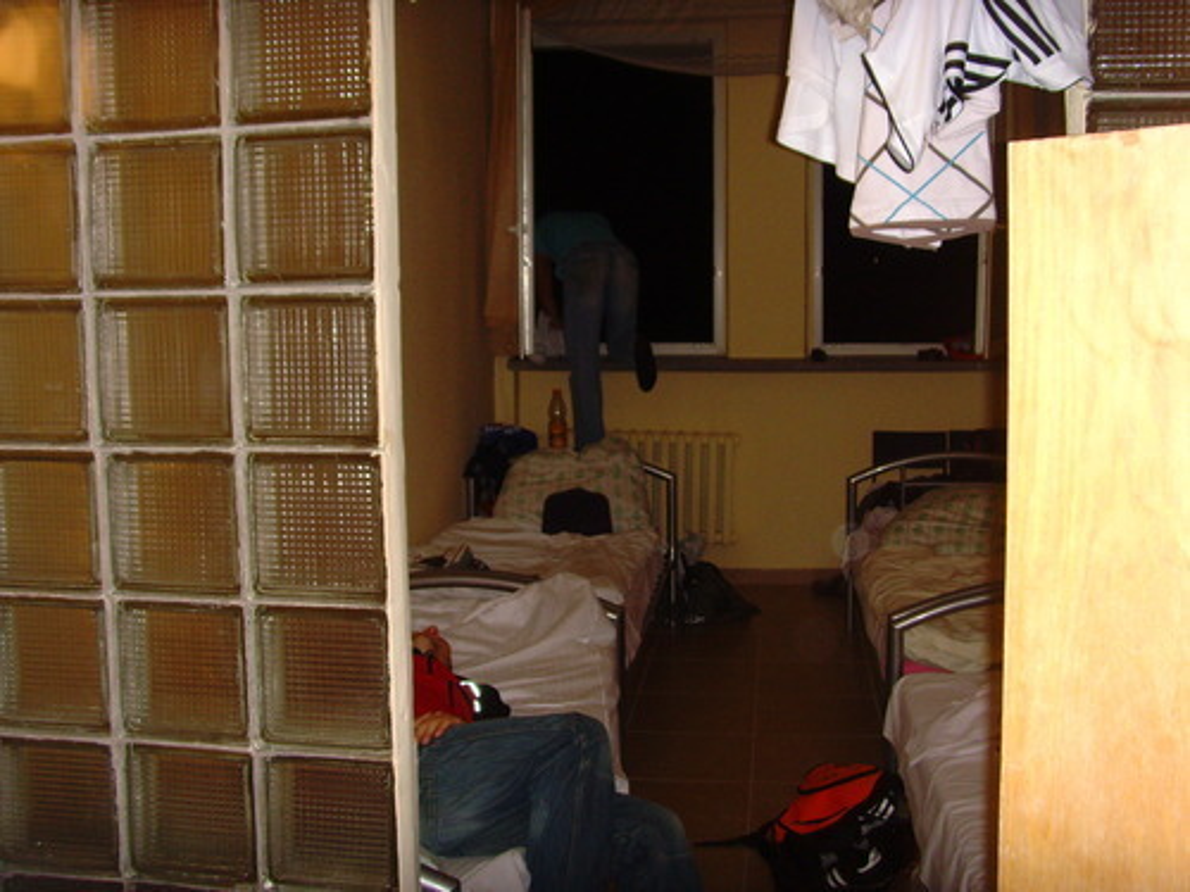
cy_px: 446
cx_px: 595
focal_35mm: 39
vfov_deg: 36.8
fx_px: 1341
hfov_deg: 47.9
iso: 200
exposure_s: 1/45
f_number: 3.5
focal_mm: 6.6
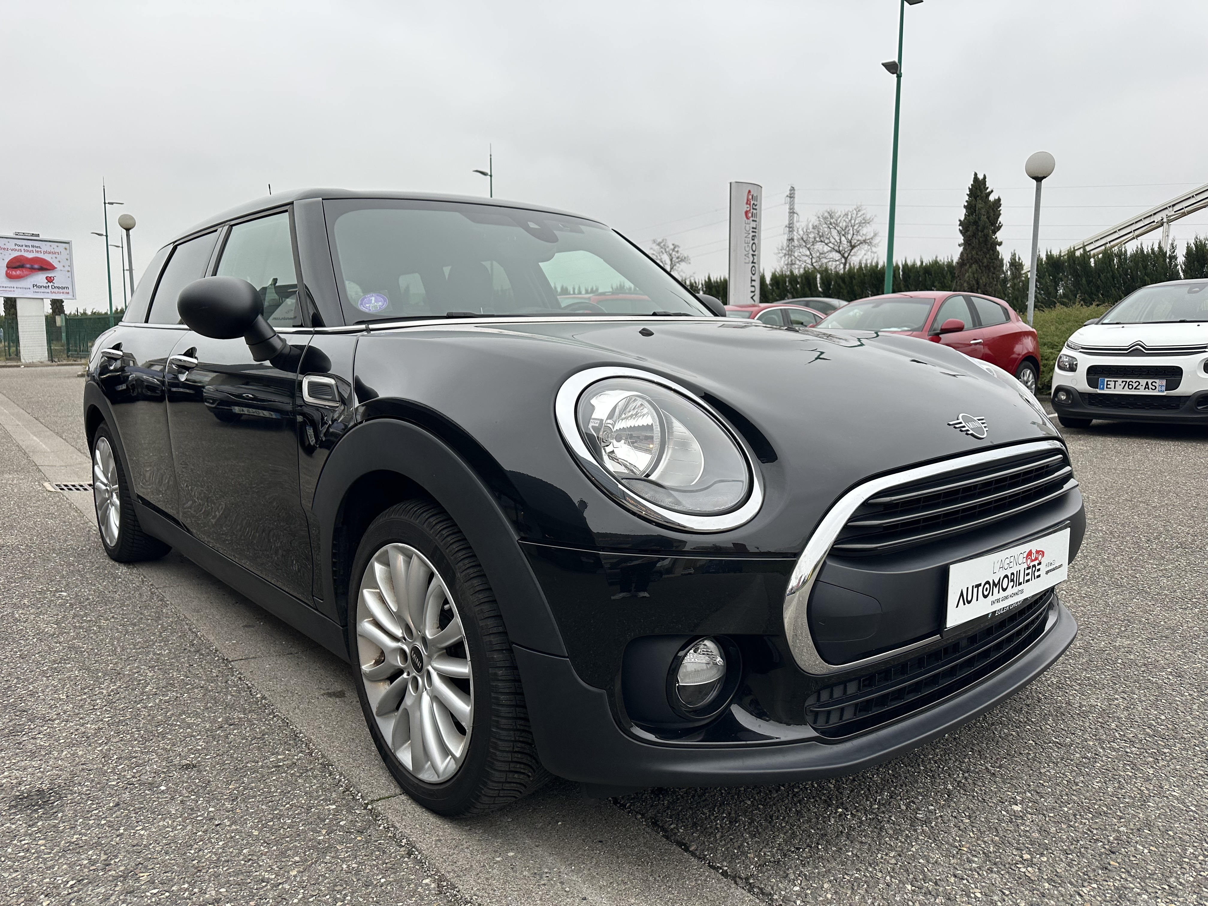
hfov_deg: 71.6
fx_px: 838
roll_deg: +1.5
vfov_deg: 56.8
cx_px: 604
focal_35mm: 24
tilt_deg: -6.7
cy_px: 453
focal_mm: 6.86
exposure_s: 1/121
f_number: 1.78
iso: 100
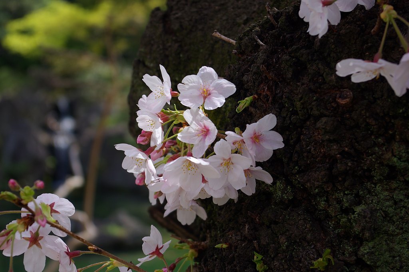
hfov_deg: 24.6
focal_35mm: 82
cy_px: 136
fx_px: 937
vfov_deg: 16.5
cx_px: 204
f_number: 6.7
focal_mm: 55
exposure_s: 1/90
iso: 100
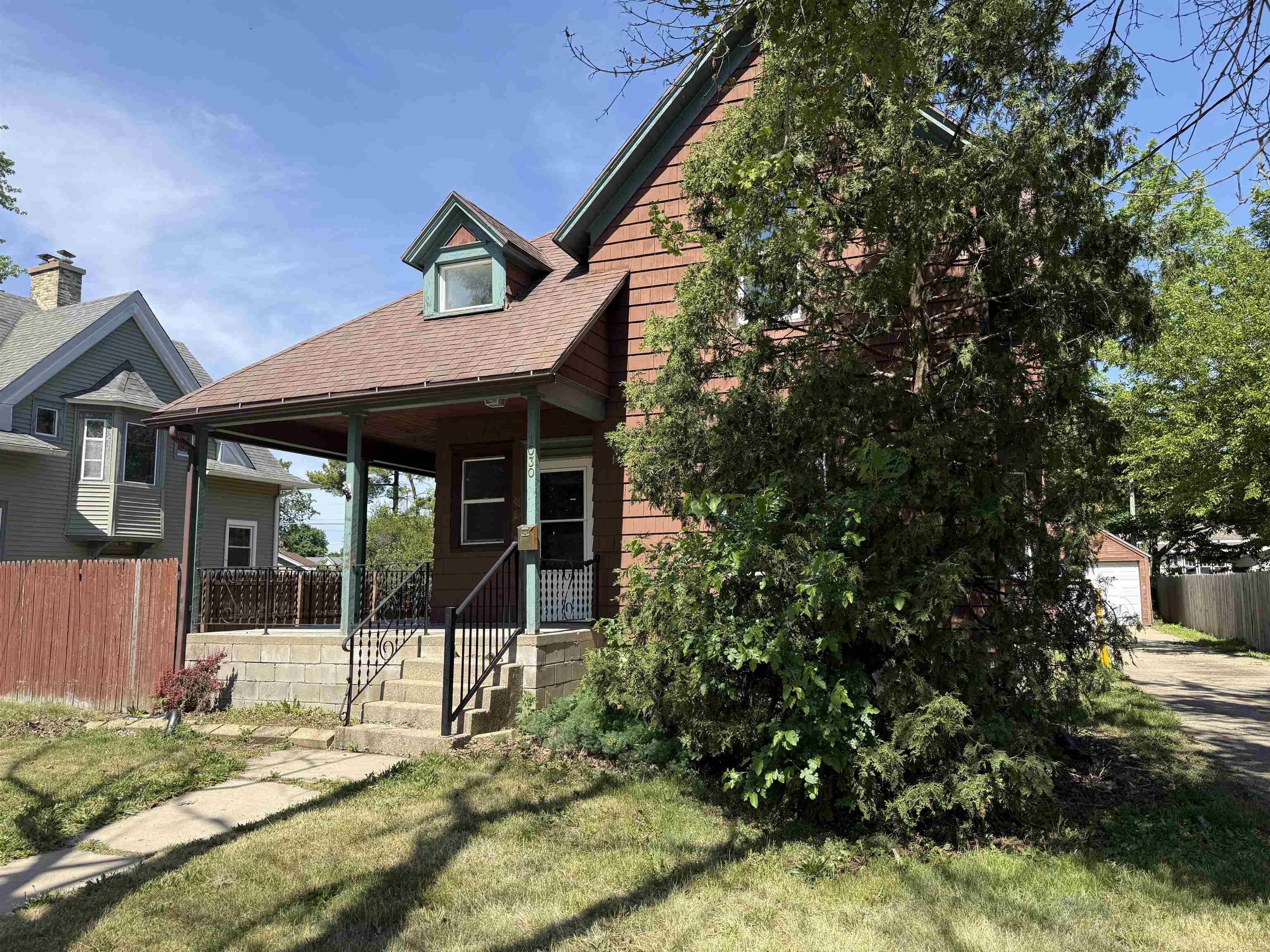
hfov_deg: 71.6
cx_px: 635
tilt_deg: +8.1
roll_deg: +0.4
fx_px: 881
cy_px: 476
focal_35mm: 24
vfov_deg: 56.8
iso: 80
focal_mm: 6.76
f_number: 1.78
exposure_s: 1/2525
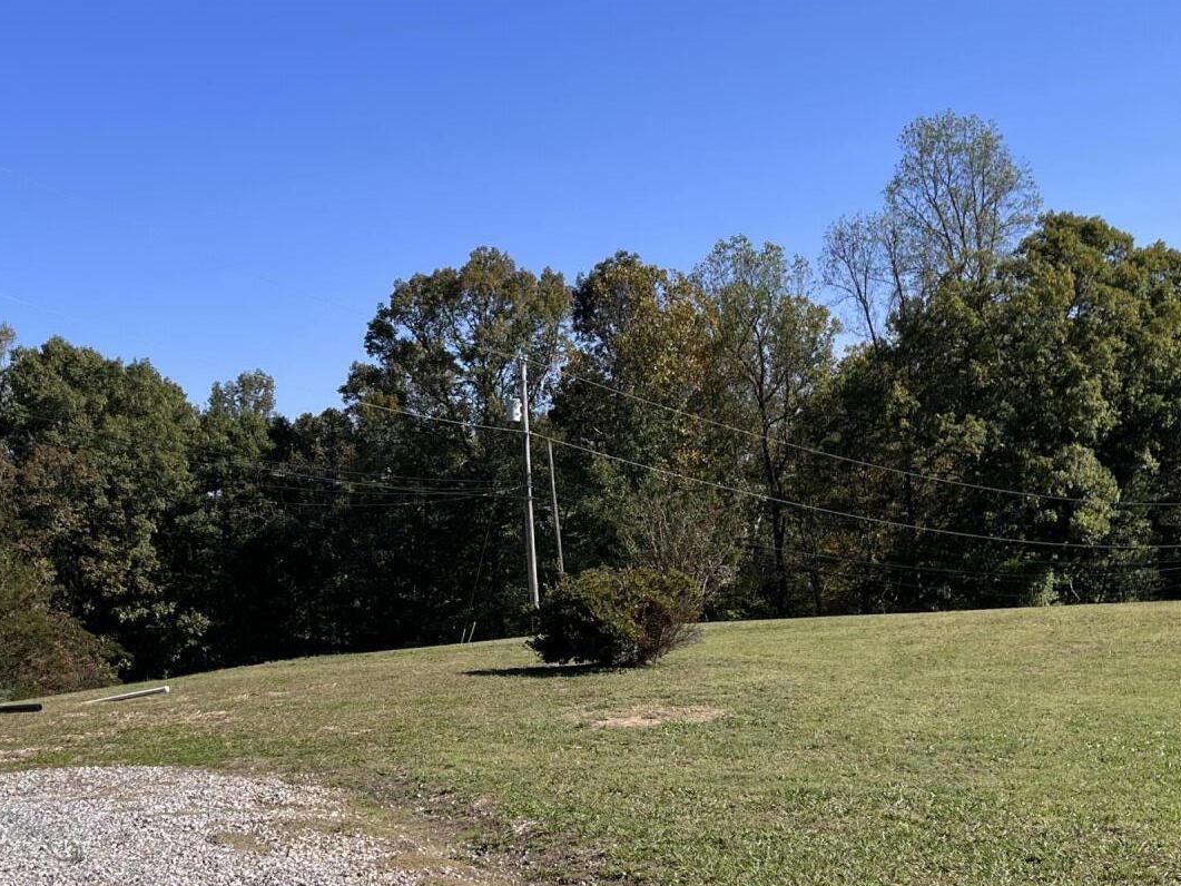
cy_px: 588
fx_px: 1672
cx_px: 483
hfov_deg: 38.8
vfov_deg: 29.5
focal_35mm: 49
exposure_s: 1/3049
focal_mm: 5.1
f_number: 1.6
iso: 50
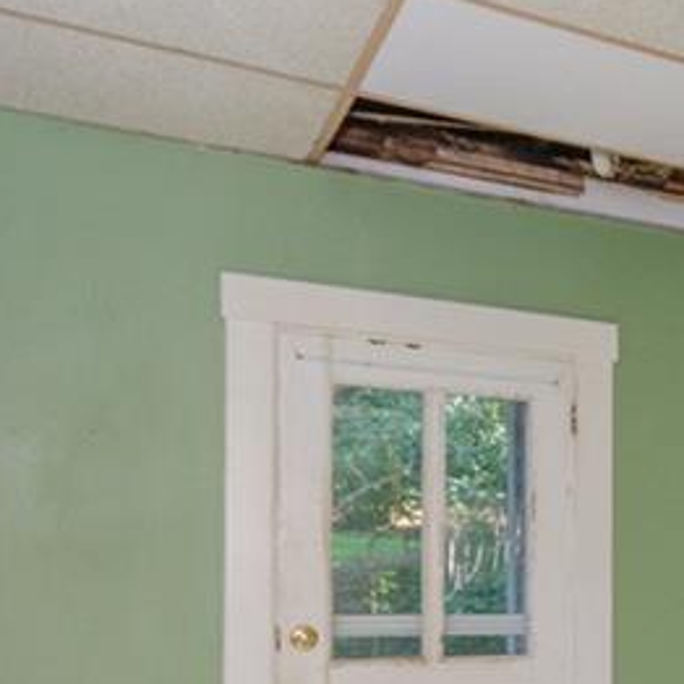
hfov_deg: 25.2
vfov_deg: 30.6
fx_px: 1222
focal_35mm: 55
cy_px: 536
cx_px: 976
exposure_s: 1/60
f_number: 6.3
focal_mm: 11
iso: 320
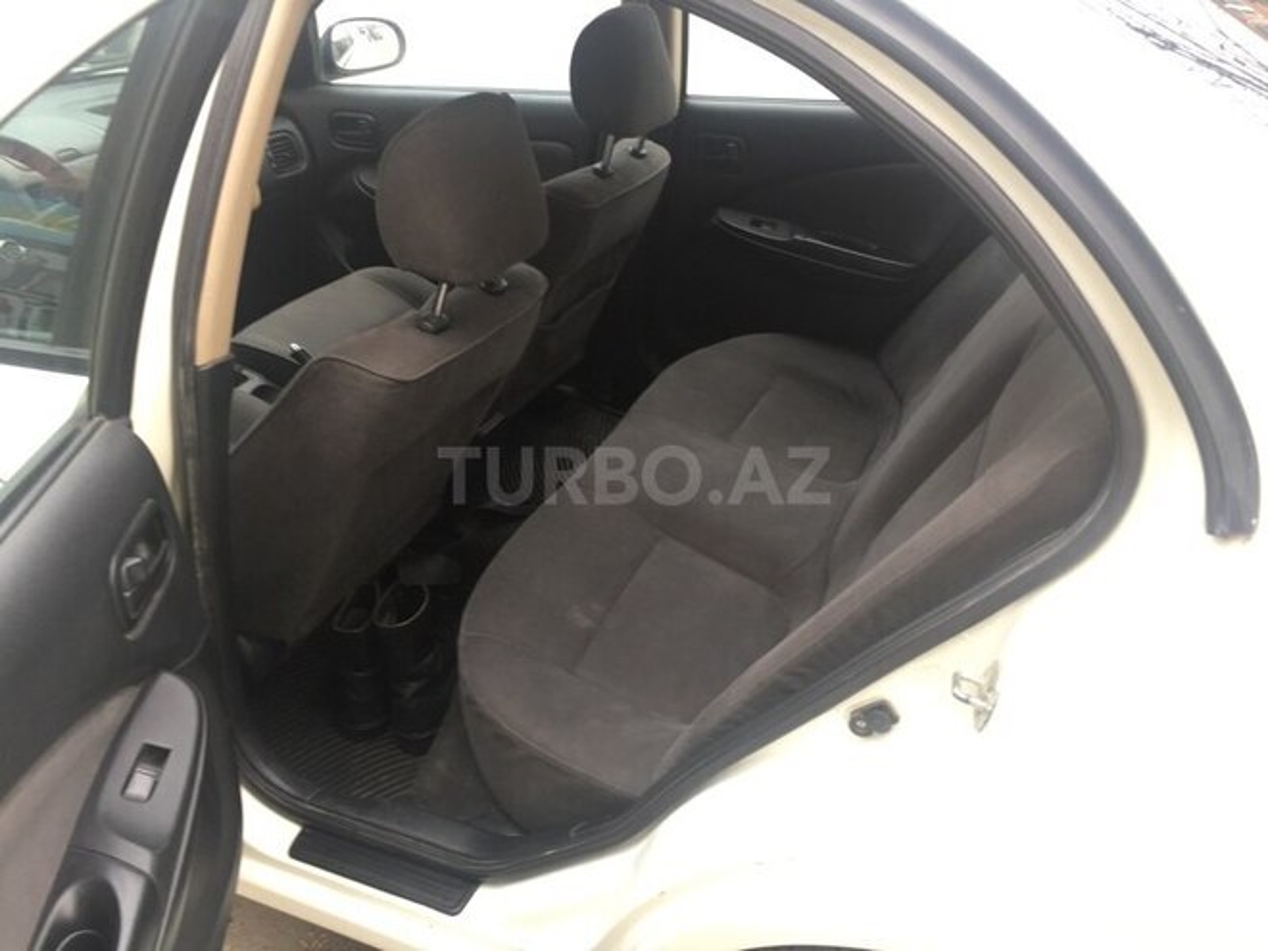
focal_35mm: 29
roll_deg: -1.7
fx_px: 1062
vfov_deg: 48.2
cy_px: 476
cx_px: 634
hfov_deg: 61.7
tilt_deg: -32.7
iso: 40
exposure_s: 1/33
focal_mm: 4.15
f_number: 2.2
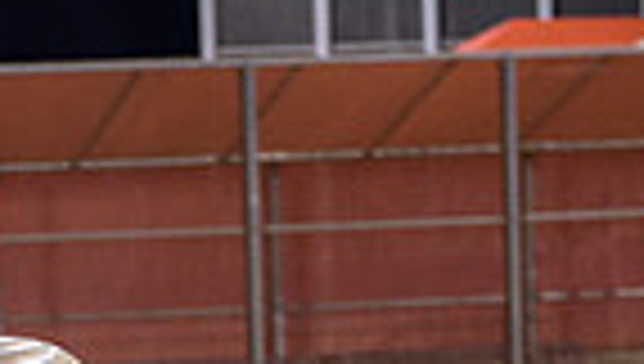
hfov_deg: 9.3
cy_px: 840
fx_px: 3934
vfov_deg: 5.2
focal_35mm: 230
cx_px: -18
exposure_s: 1/80
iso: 2000
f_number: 5
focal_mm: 70
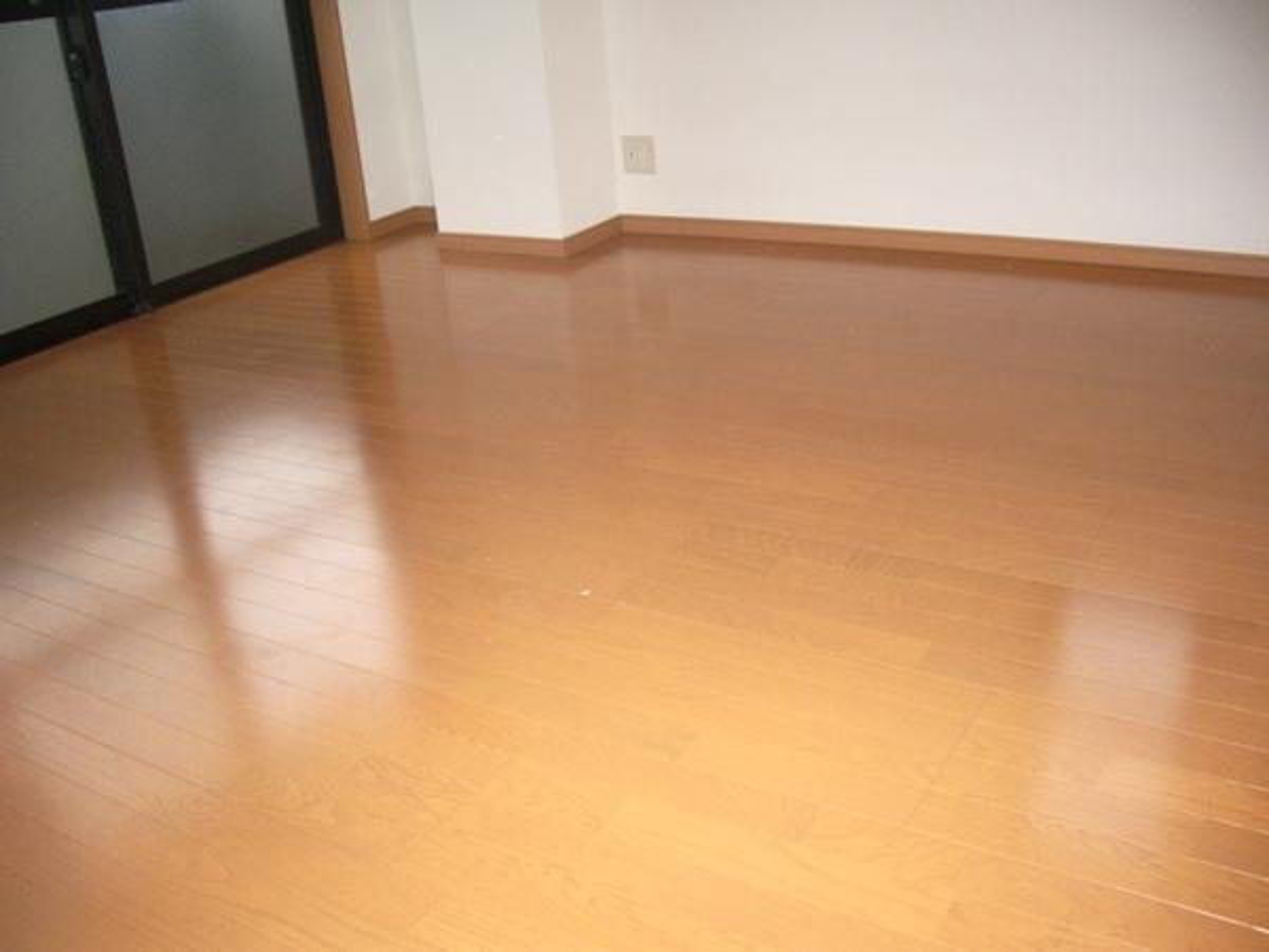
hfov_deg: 52.6
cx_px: 634
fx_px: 1283
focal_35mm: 35
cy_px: 476
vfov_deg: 40.7
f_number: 2.6
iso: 160
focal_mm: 5.8
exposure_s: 1/40
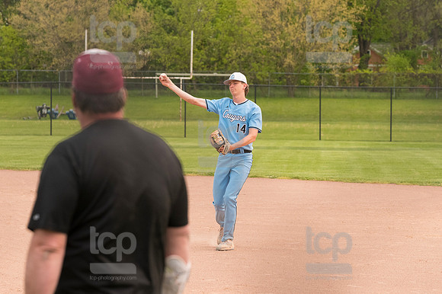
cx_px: 221
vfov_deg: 6.8
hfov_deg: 10.2
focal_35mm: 202
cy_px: 147
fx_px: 2479
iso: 1000
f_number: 5.6
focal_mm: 135
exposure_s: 1/2000
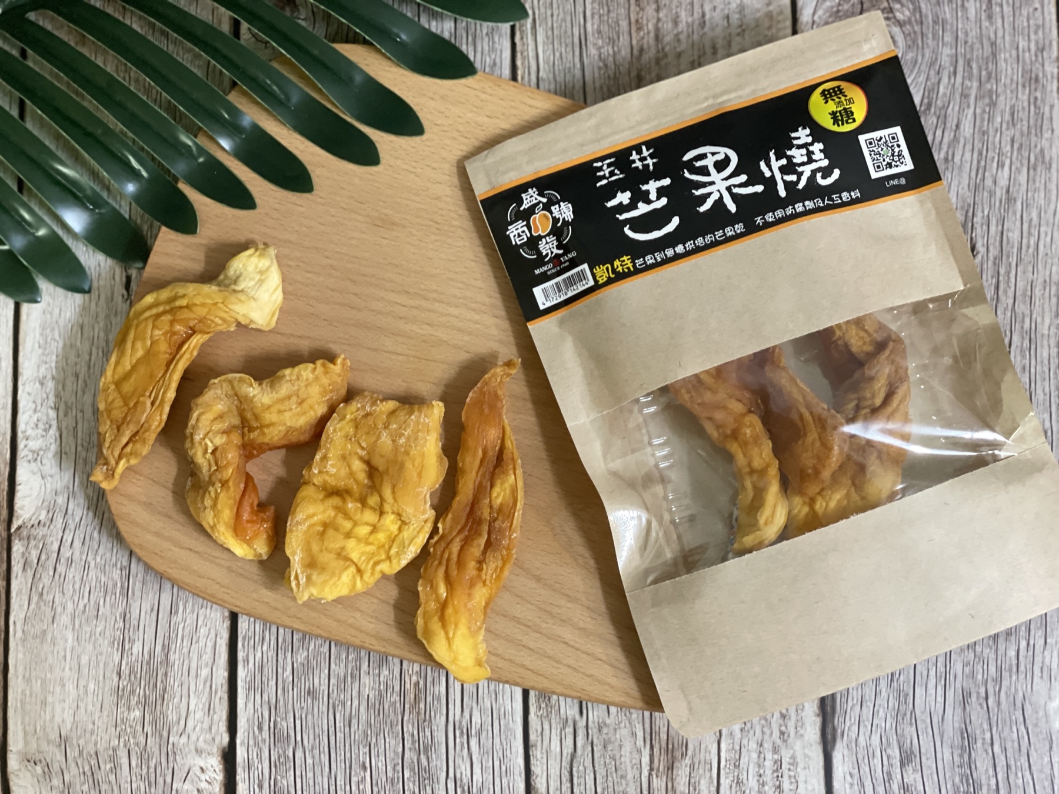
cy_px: 397
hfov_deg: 36.8
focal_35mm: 52
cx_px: 530
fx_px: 1591
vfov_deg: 28.0
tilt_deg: -79.9
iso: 400
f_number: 2
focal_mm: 6
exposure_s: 1/20
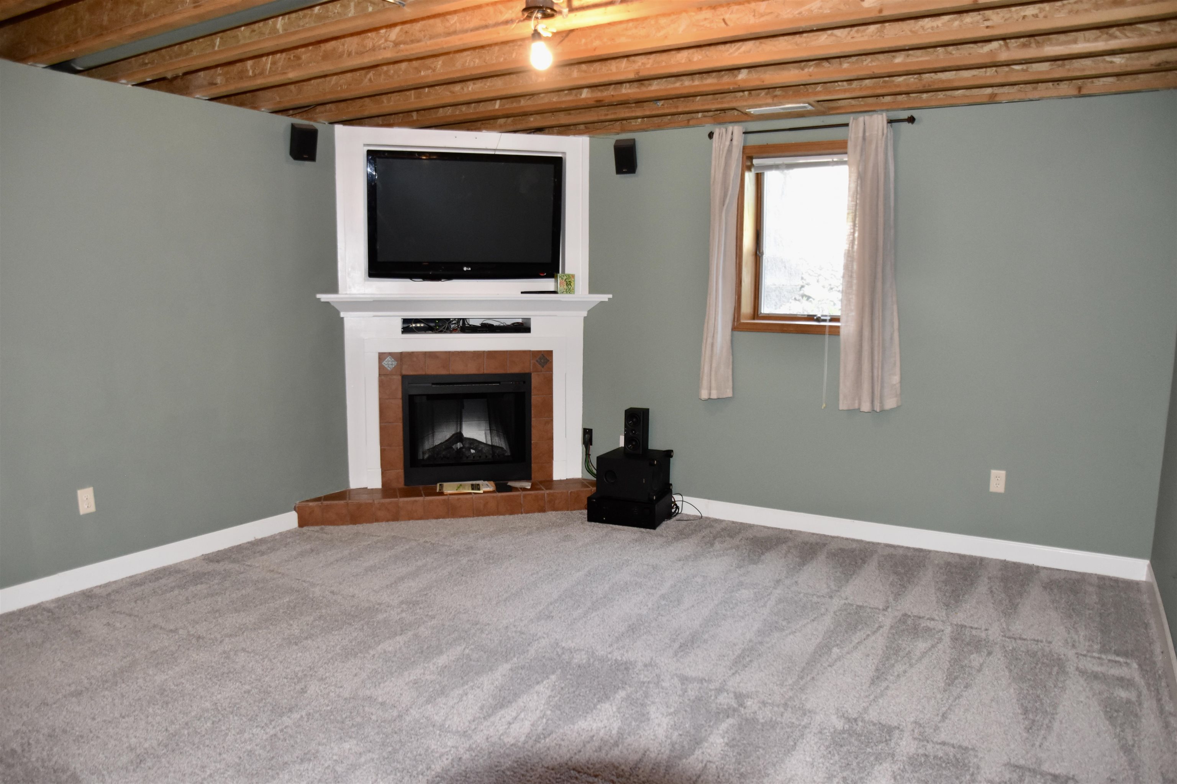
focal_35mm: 24
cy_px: 392
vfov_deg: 53.1
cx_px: 588
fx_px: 784
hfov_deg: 73.8
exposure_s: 1/60
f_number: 3.5
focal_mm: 16
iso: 1100
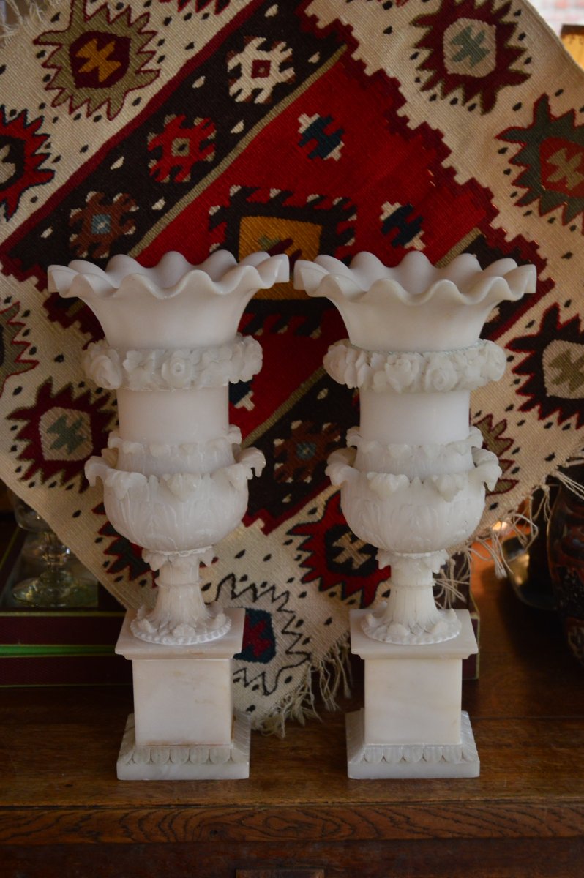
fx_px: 1645
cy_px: 439
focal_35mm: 68
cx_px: 292
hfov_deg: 20.1
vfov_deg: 29.9
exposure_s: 1/50
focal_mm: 45
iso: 800
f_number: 4.8
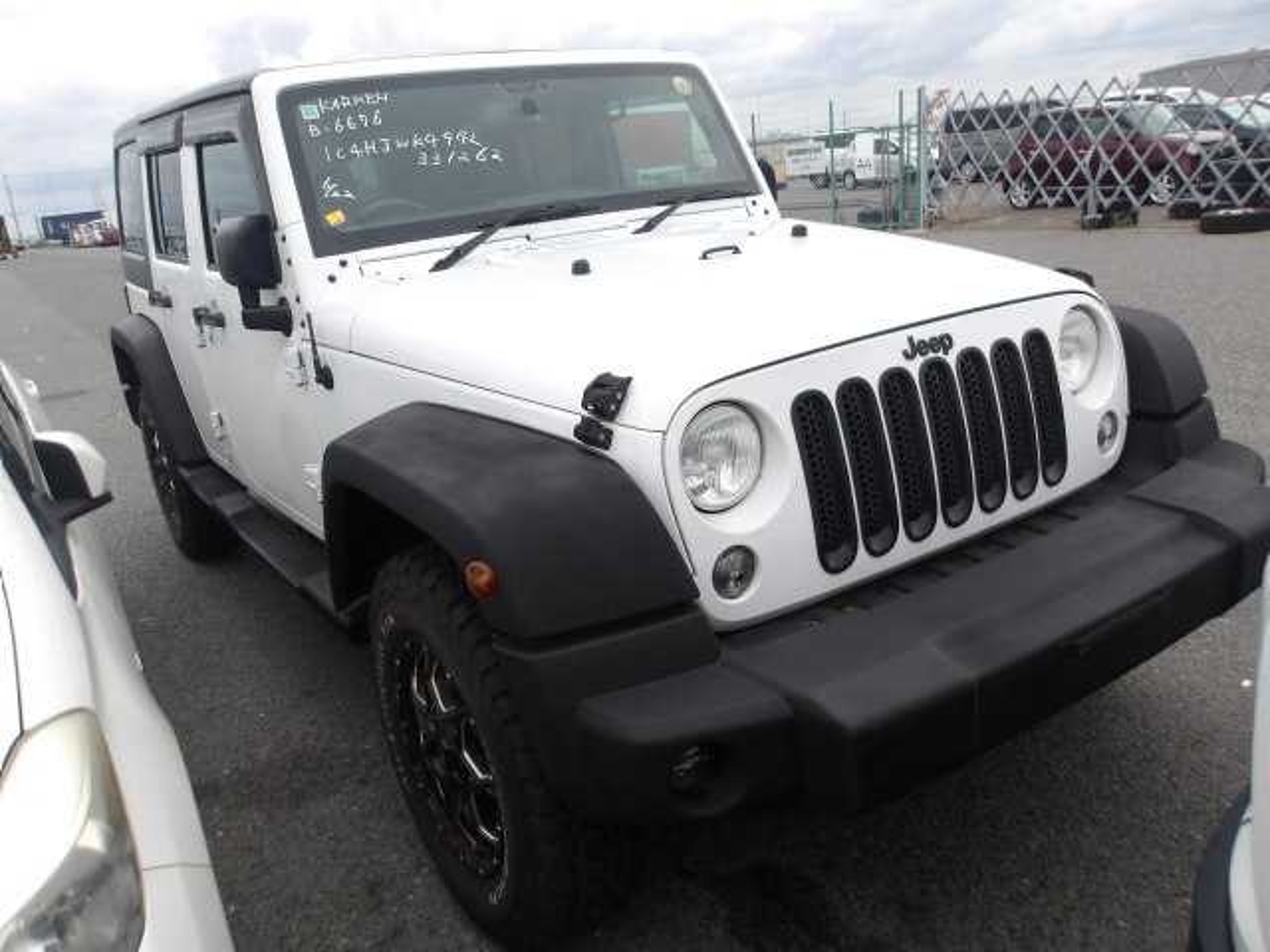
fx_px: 991
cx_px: 635
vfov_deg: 51.4
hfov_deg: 65.3
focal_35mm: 27
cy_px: 476
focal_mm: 4.9
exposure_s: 1/810
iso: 100
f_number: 3
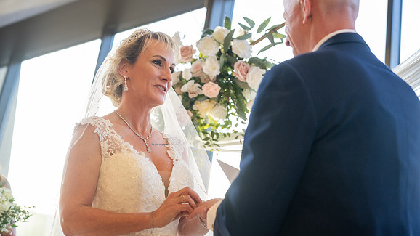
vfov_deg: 20.4
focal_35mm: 59
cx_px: 207
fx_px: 657
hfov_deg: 35.5
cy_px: 119
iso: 1250
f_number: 2.8
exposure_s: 1/200
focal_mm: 54
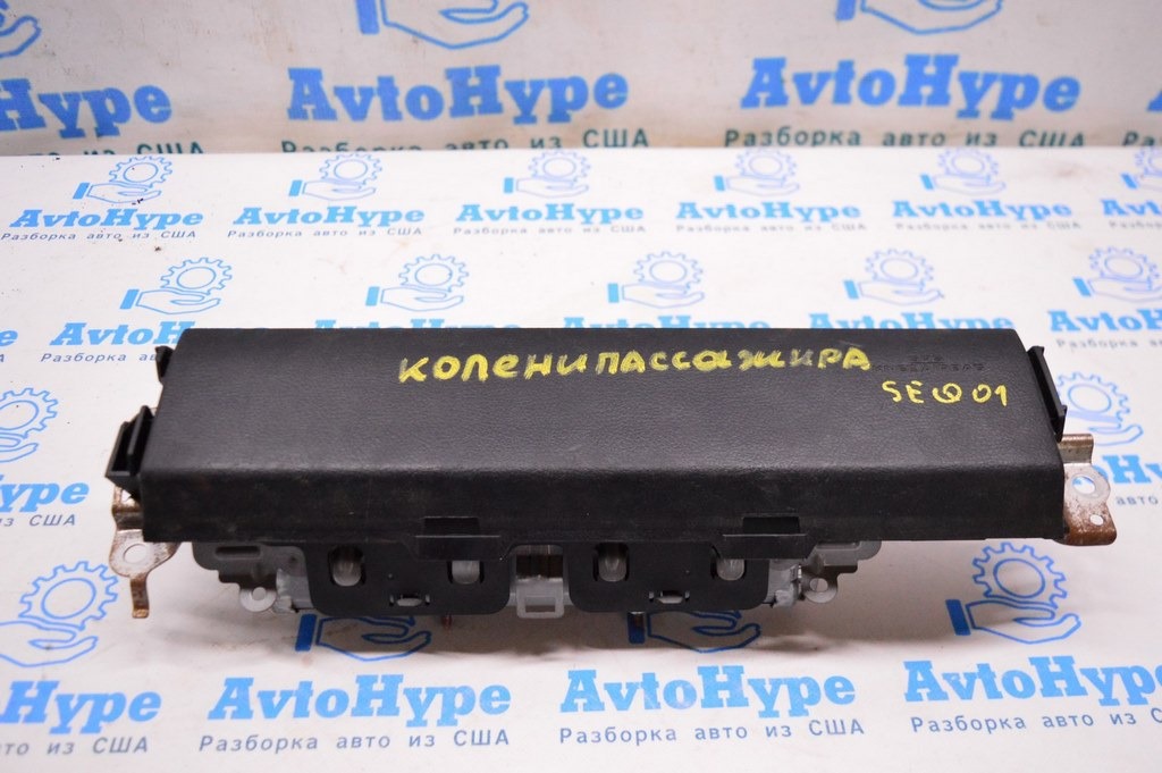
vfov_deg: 38.3
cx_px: 581
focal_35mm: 34
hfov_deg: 55.1
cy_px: 386
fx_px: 1113
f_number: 3.8
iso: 3200
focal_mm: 23
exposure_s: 1/320
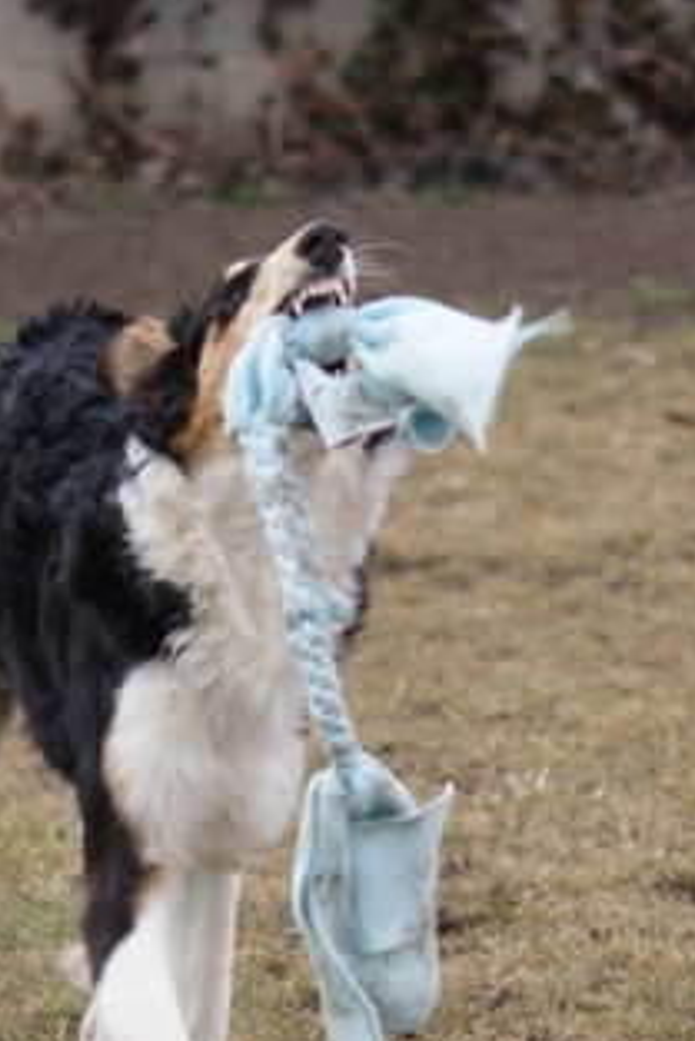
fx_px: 5987
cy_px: 768
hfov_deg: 6.6
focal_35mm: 207
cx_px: 203
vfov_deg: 9.9
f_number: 4
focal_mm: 90
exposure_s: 1/320
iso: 200
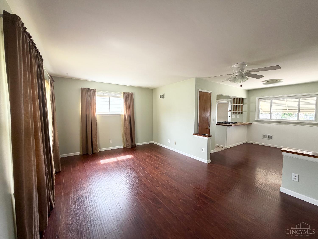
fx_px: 129
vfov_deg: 85.7
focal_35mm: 14
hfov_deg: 102.1
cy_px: 120
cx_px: 159
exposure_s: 1/121
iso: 200
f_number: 2.2
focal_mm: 2.22
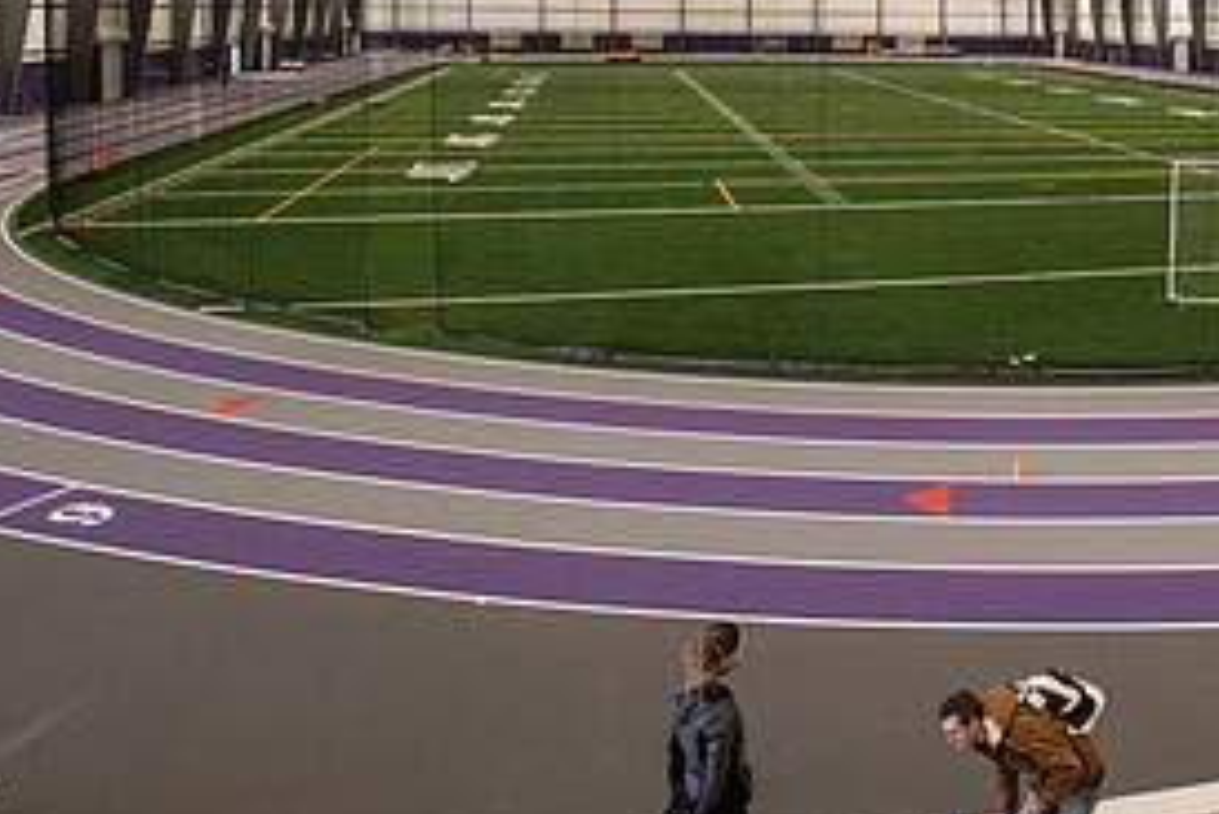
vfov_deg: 34.7
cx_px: 957
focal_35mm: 36
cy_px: 69
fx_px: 1220
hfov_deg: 50.3
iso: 1600
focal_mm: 17
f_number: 4.5
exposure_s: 1/160
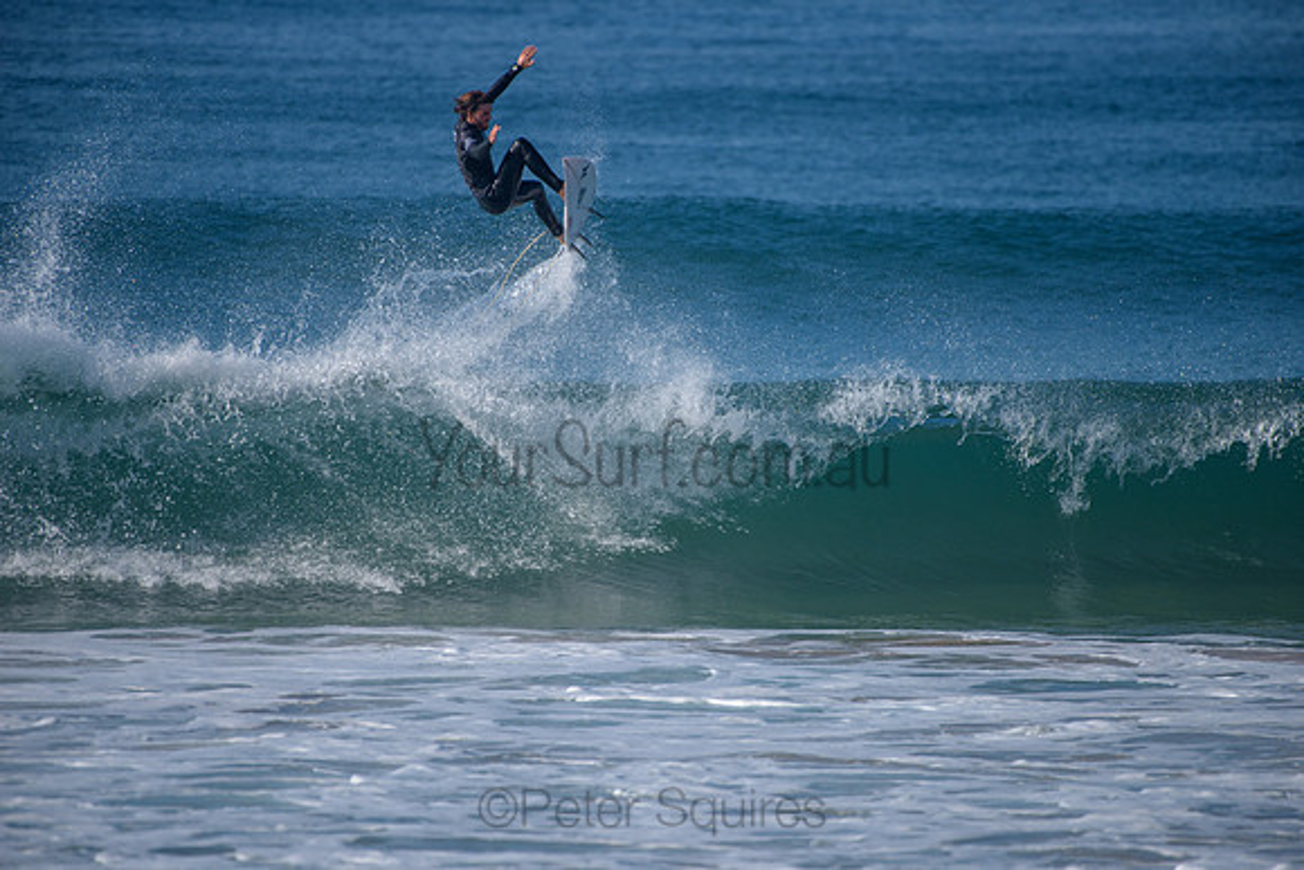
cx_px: 652
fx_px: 18114
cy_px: 435
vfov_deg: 2.8
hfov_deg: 4.1
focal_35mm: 500
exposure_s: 1/2000
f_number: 5.6
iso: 200
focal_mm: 500
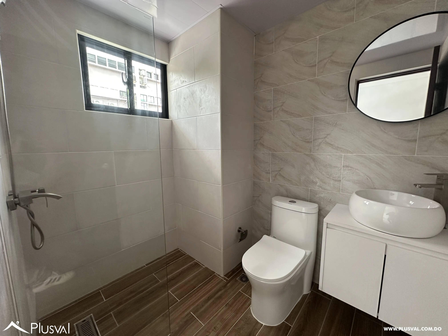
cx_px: 224
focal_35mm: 14
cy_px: 168
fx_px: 181
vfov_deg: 85.7
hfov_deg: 102.1
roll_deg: +0.6
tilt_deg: -8.1
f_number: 2.2
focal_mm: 2.22
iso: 200
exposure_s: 1/99
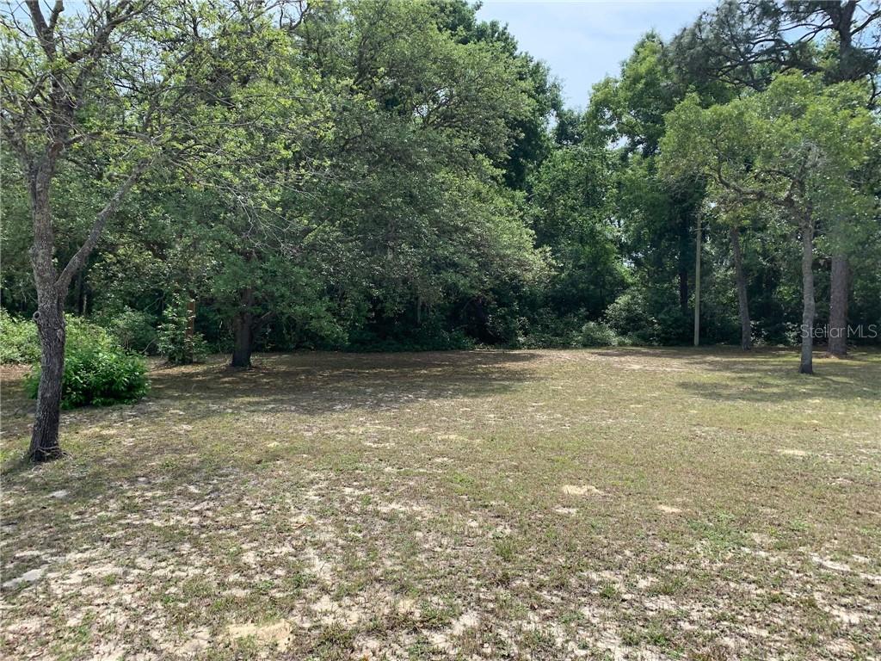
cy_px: 330
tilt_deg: -3.6
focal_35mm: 26
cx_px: 440
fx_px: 662
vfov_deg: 53.1
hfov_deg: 67.3
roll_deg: -1.2
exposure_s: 1/1032
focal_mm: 4.25
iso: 25
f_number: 1.8
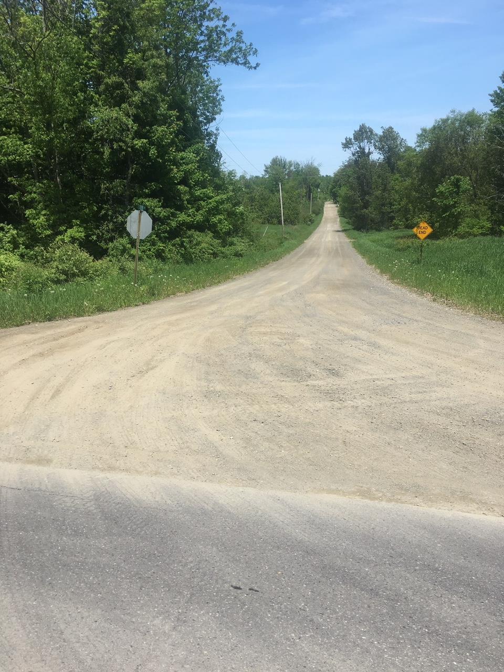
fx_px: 563
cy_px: 336
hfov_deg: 48.2
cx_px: 252
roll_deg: +1.5
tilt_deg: -13.4
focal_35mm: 29
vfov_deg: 61.7
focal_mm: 4.15
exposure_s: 1/1399
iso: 25
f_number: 2.2
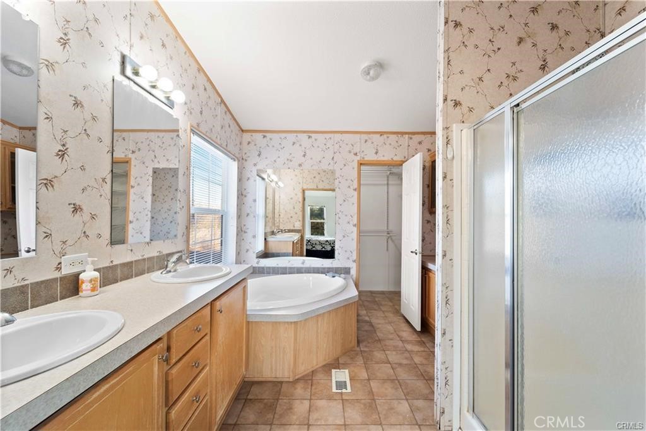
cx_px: 323
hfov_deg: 104.3
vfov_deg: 81.2
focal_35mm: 14
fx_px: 251
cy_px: 216
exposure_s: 1/6
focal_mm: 14
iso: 800
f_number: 9
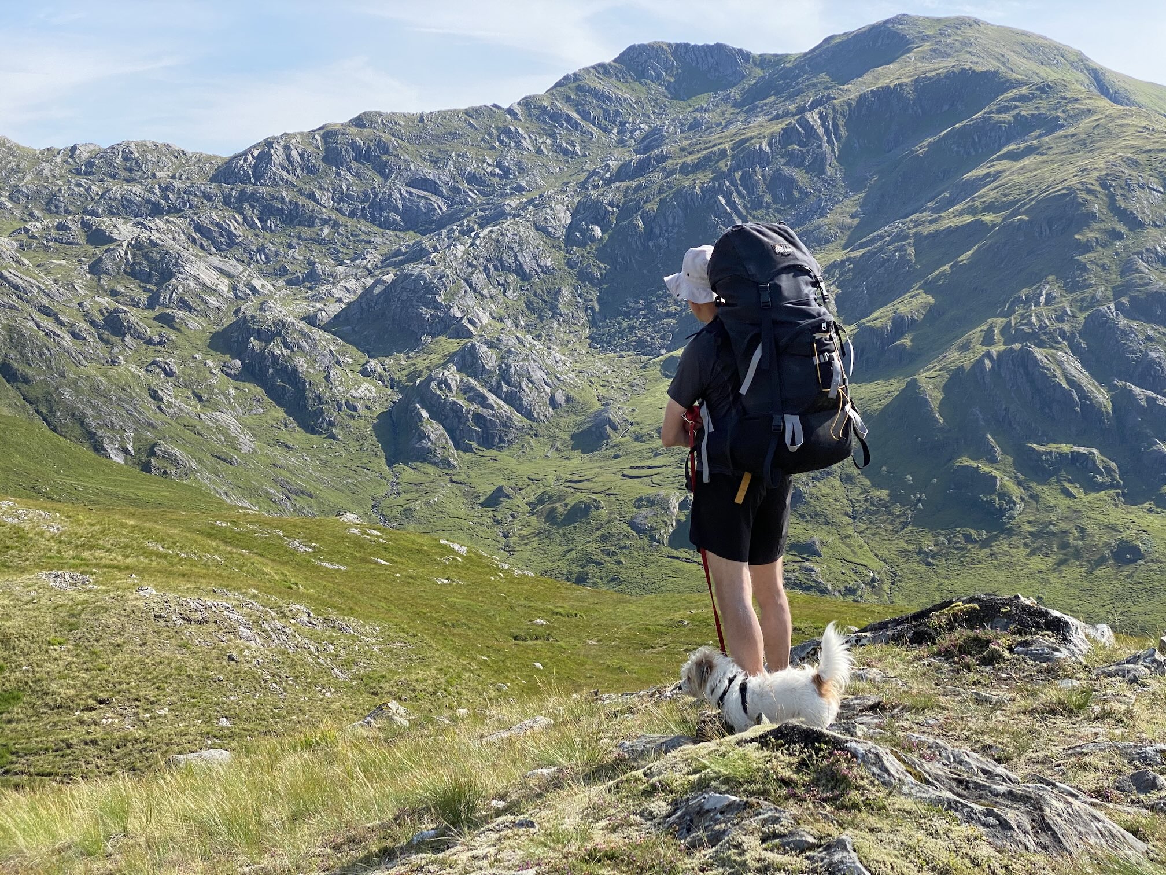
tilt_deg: -3.7
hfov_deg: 36.8
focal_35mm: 52
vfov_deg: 28.0
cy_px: 438
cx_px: 583
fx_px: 1752
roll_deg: +0.8
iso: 20
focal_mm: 6
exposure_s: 1/1546
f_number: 2
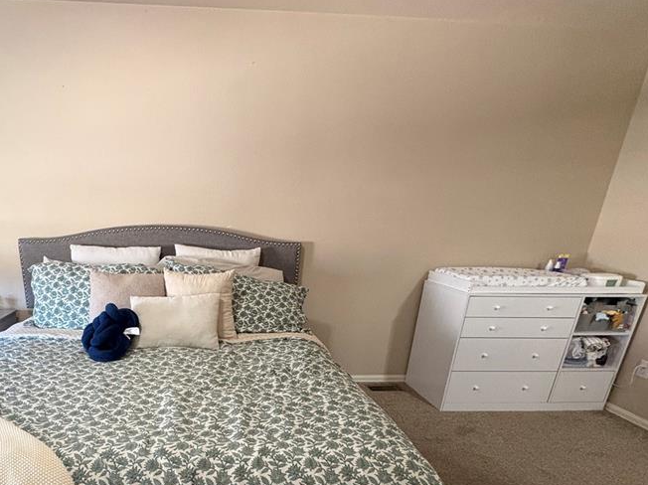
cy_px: 355
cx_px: 206
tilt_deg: -19.2
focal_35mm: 22
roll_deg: -0.3
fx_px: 412
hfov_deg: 73.6
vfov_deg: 58.3
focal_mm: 2.22
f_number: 2.2
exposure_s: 1/60
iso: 500
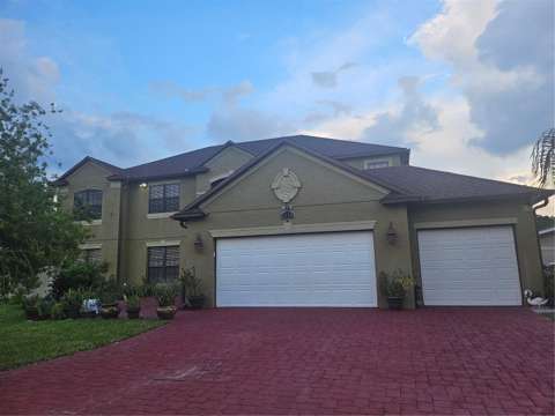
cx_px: 278
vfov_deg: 56.8
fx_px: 385
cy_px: 208
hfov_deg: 71.6
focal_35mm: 24
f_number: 1.8
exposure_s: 1/315
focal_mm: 5
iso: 50
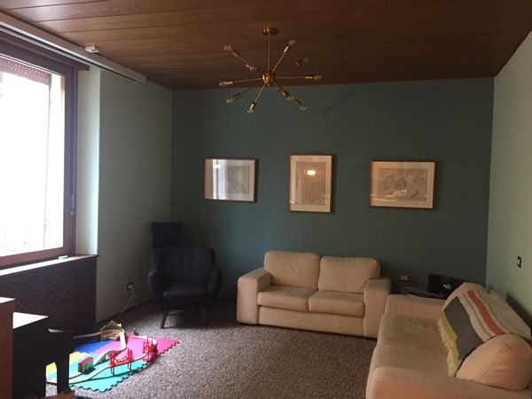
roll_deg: -1.8
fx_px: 446
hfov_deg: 61.7
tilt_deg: -2.0
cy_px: 200
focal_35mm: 29
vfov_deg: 48.2
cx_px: 266
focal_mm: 4.15
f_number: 2.2
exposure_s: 1/25
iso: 250
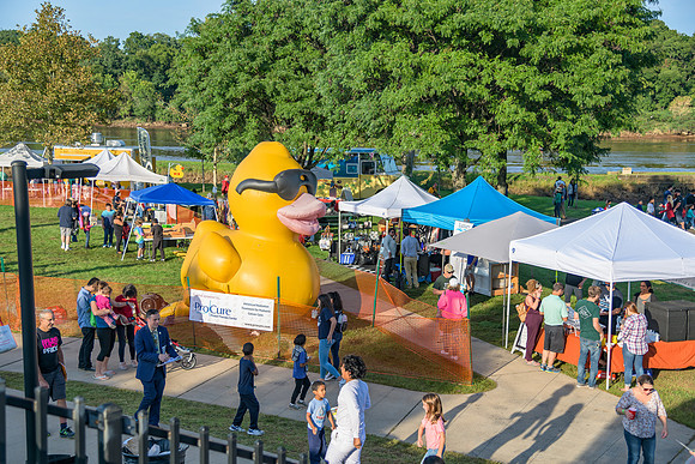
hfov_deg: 42.7
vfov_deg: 29.3
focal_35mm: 46
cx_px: 348
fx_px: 888
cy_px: 232
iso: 64
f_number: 4
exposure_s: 1/200
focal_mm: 46
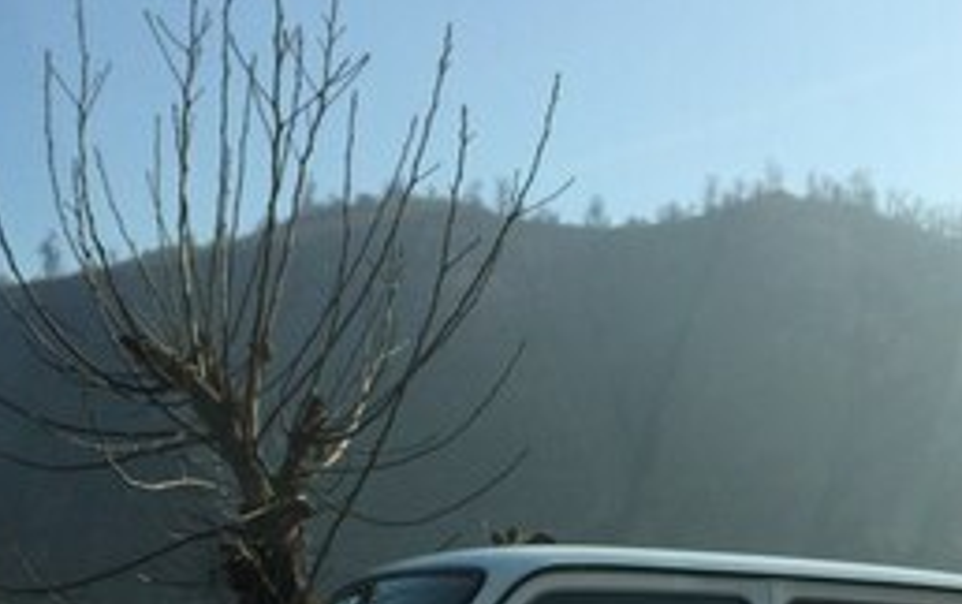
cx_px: 414
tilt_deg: -4.9
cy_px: 790
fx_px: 1549
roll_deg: -1.8
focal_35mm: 59
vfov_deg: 20.2
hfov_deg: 34.4
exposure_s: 1/2053
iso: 32
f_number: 2.2
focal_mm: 4.15
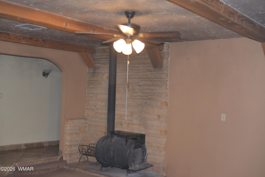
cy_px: 88
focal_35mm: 46
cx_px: 132
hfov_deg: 42.7
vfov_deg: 29.3
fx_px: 339
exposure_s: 1/60
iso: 800
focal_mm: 46
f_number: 4.5
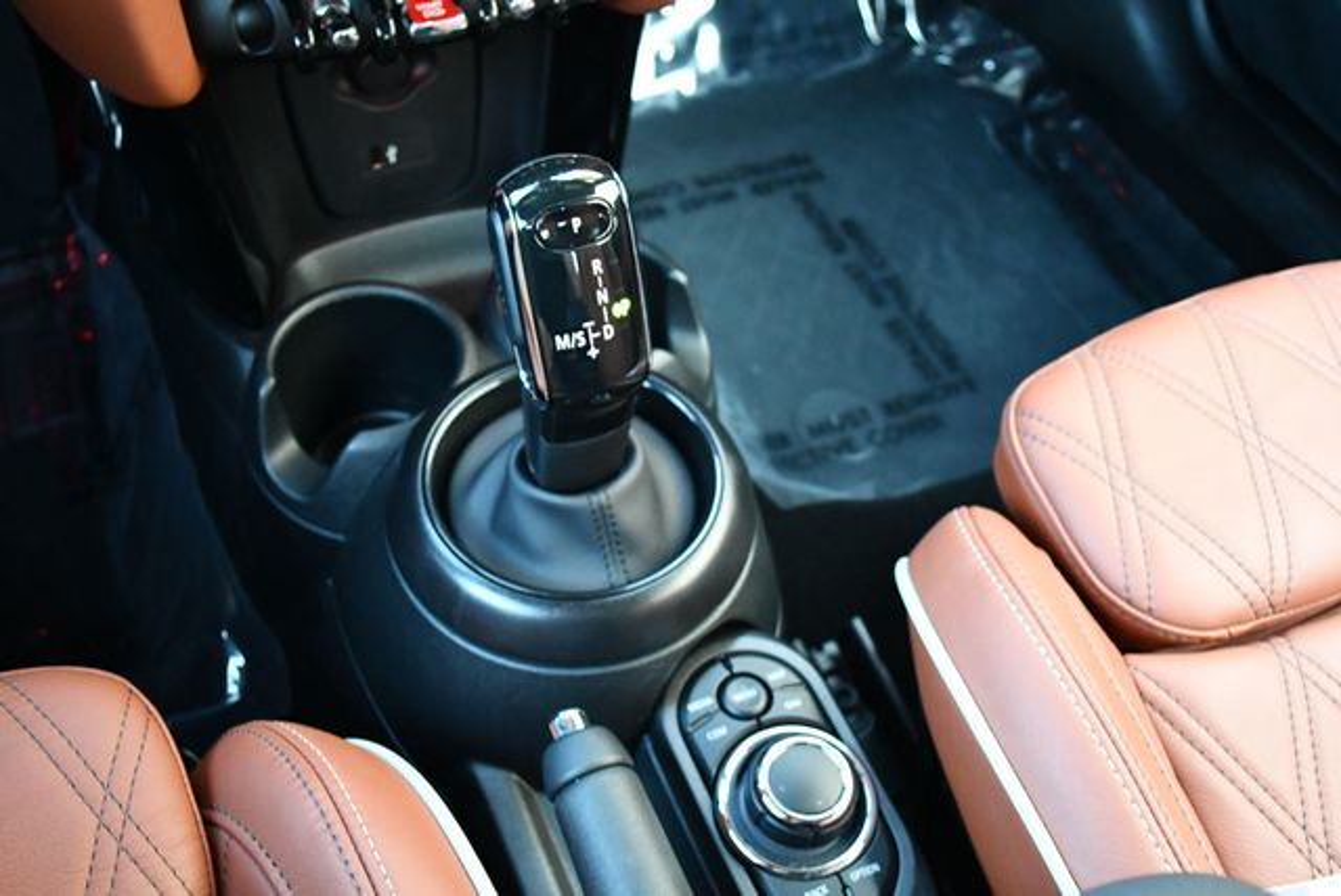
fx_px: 1342
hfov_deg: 53.1
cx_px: 670
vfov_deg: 36.9
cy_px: 448
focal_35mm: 36
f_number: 3.5
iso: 3200
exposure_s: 1/100
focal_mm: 18
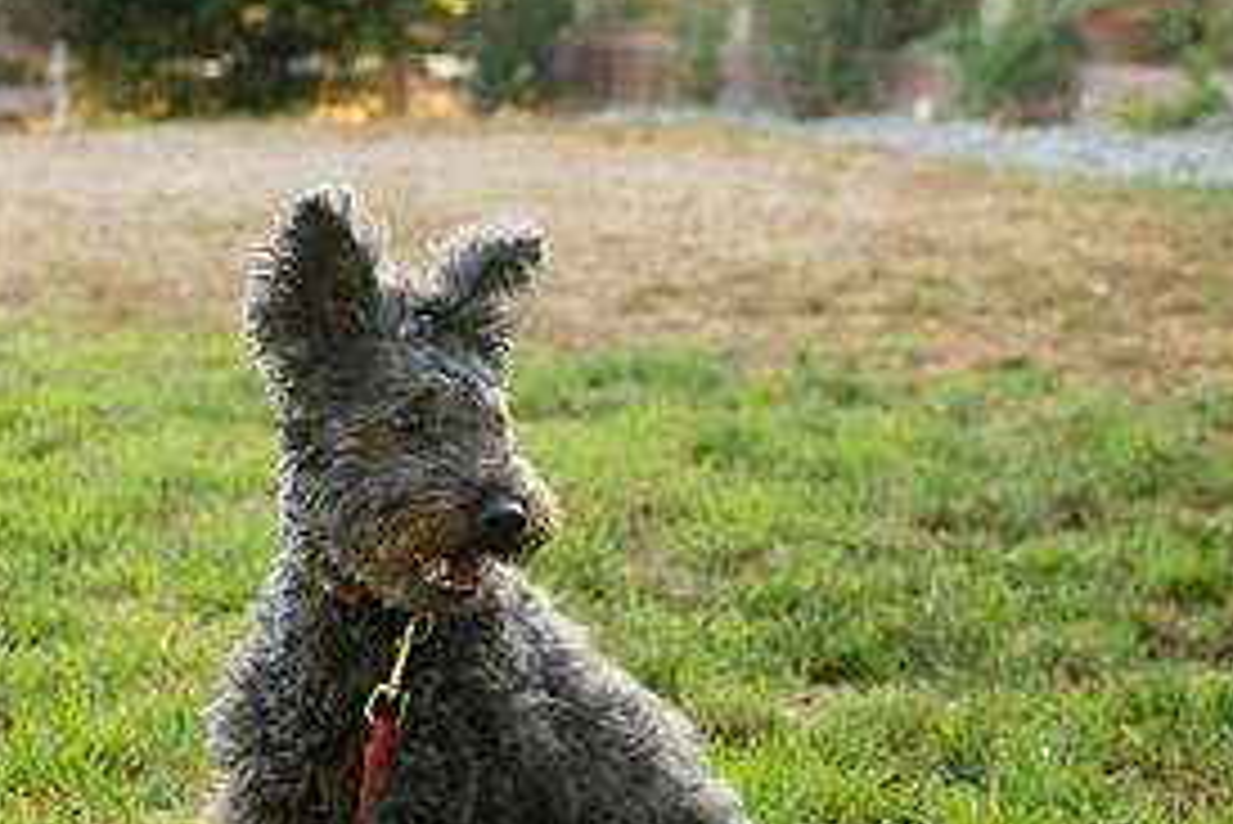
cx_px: 130
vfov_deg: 15.4
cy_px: 484
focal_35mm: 89
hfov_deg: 22.3
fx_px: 3050
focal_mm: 42
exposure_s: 1/500
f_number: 4
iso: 800
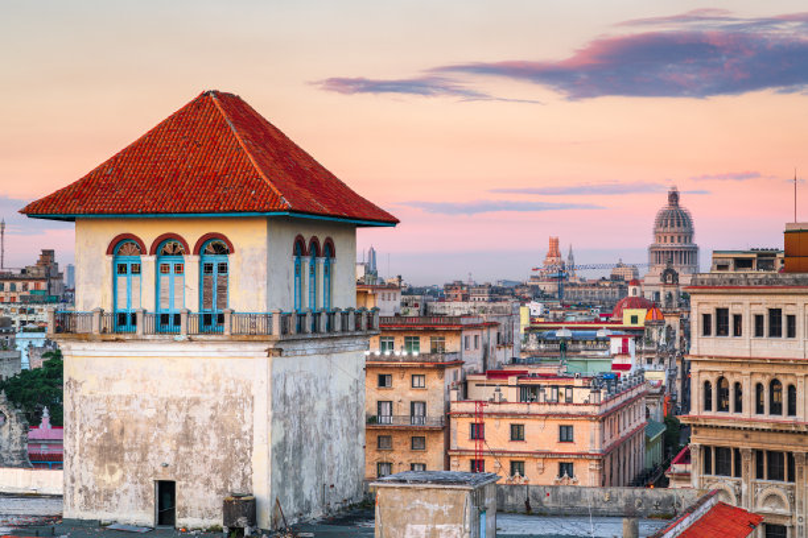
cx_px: 404
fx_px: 1908
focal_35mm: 85
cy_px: 269
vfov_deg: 16.1
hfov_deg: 23.9
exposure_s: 1/13
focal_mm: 85
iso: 64
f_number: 8
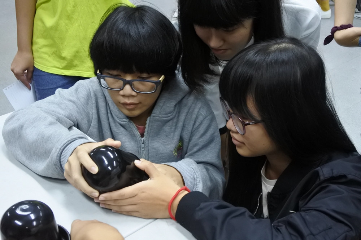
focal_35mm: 46
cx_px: 180
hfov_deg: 42.8
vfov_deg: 29.2
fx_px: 461
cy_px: 120
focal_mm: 17.2
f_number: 4.5
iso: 1600
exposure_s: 1/60
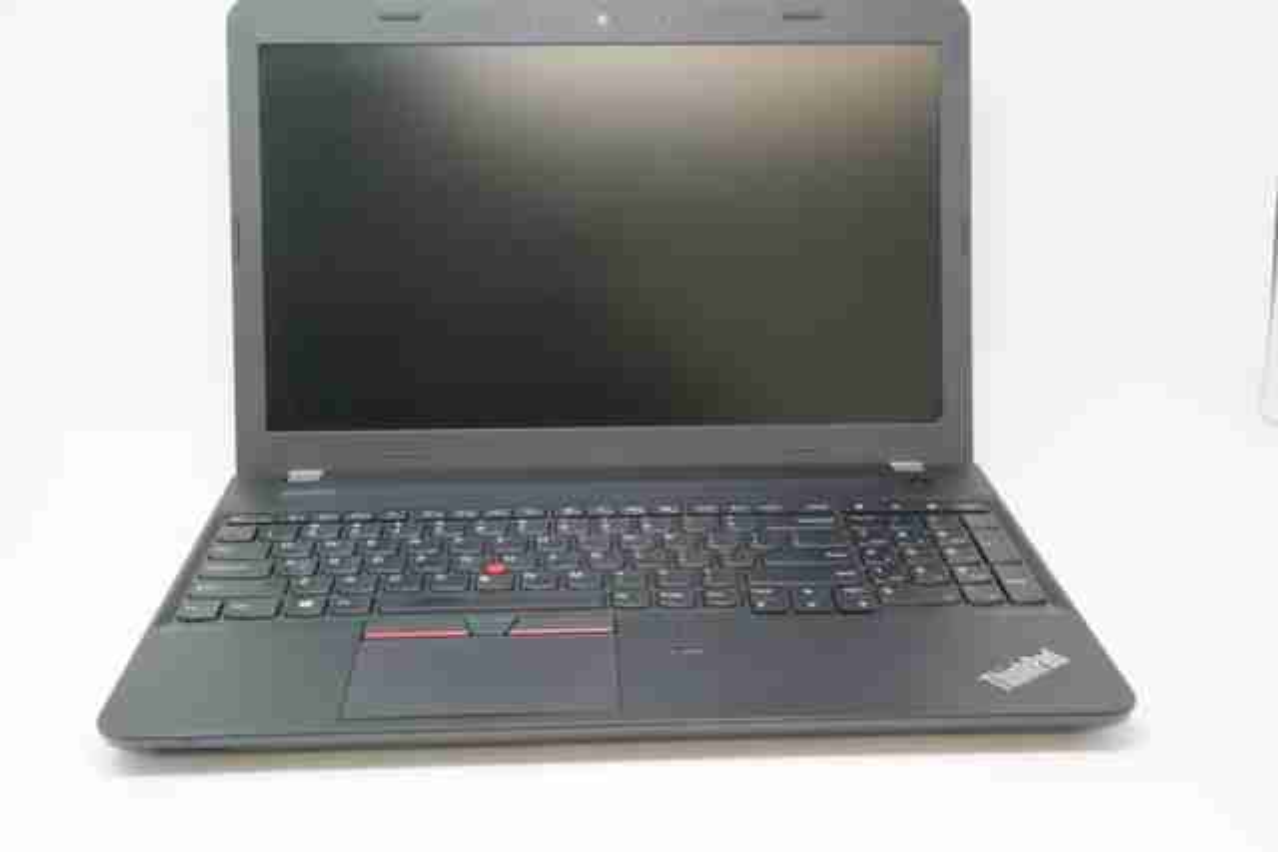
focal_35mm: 43
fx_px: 1527
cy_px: 426
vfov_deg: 31.2
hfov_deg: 45.4
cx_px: 639
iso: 1600
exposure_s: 1/50
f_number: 9
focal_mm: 28
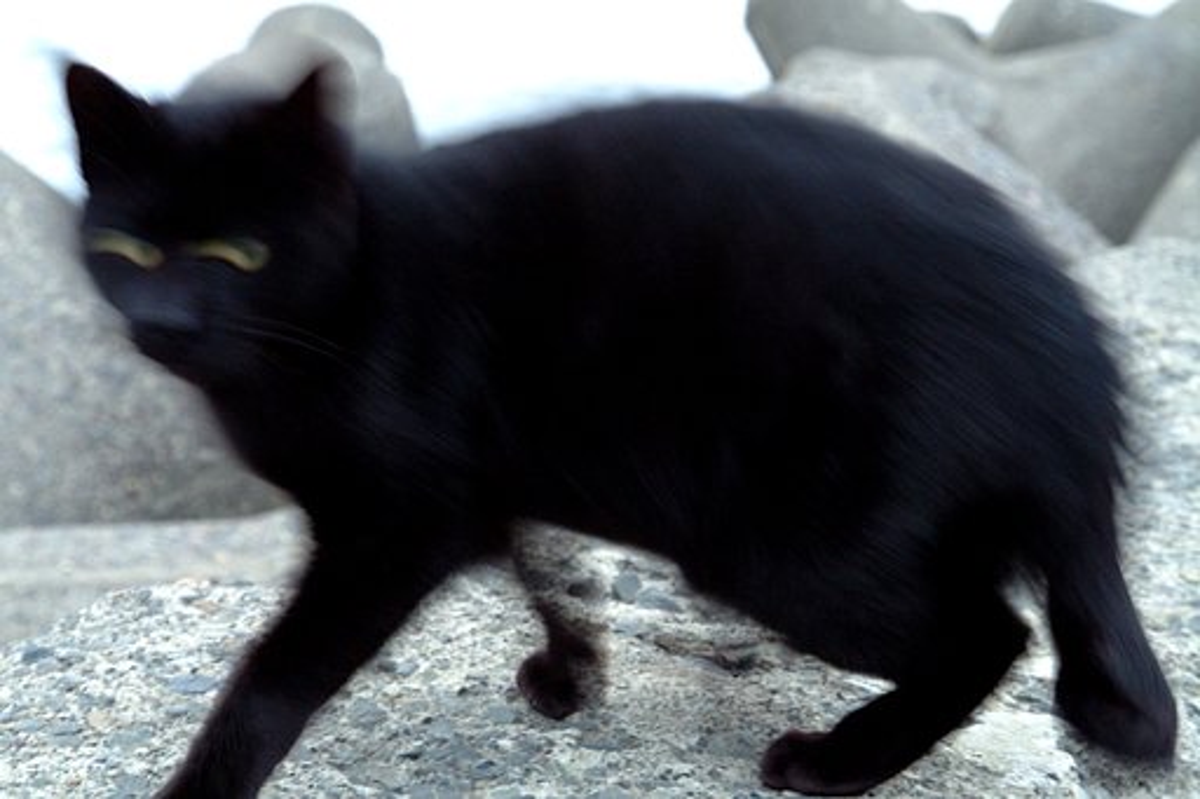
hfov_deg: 28.1
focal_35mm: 72
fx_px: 2399
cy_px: 400
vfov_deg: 18.9
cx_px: 600
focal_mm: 48
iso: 800
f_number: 6.7
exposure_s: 1/10
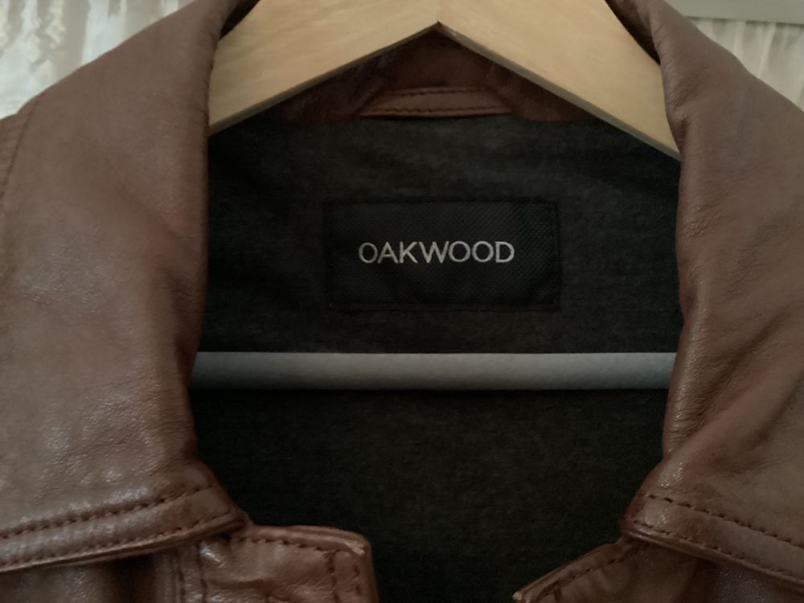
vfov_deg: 45.4
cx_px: 402
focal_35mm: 31
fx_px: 720
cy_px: 302
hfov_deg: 58.4
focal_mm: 3.3
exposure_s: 1/15
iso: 800
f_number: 2.4
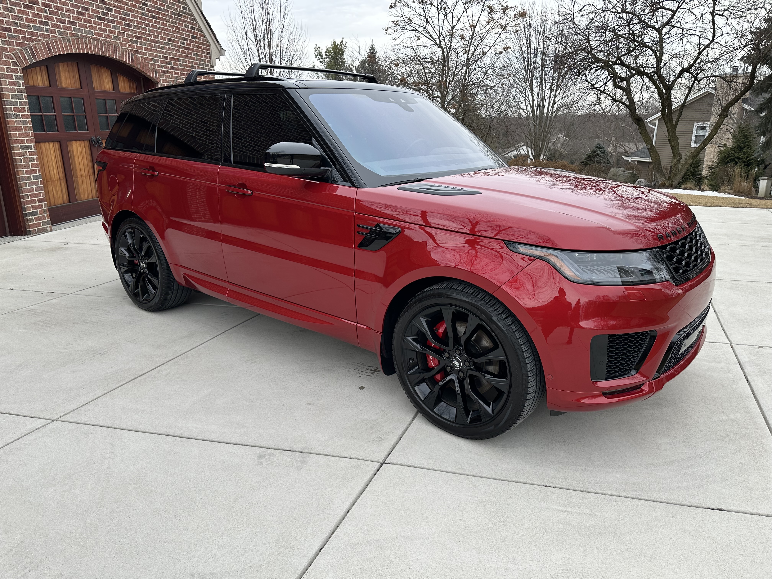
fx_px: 535
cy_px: 290
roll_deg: +0.8
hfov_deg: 71.6
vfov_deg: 56.8
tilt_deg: -16.6
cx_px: 386
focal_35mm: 24
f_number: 1.78
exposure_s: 1/441
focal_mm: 6.86
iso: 80
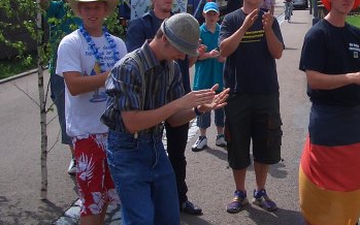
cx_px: 262
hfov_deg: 29.8
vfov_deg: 18.8
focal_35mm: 68
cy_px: 26
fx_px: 667
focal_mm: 5.8
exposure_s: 1/640
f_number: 4.3
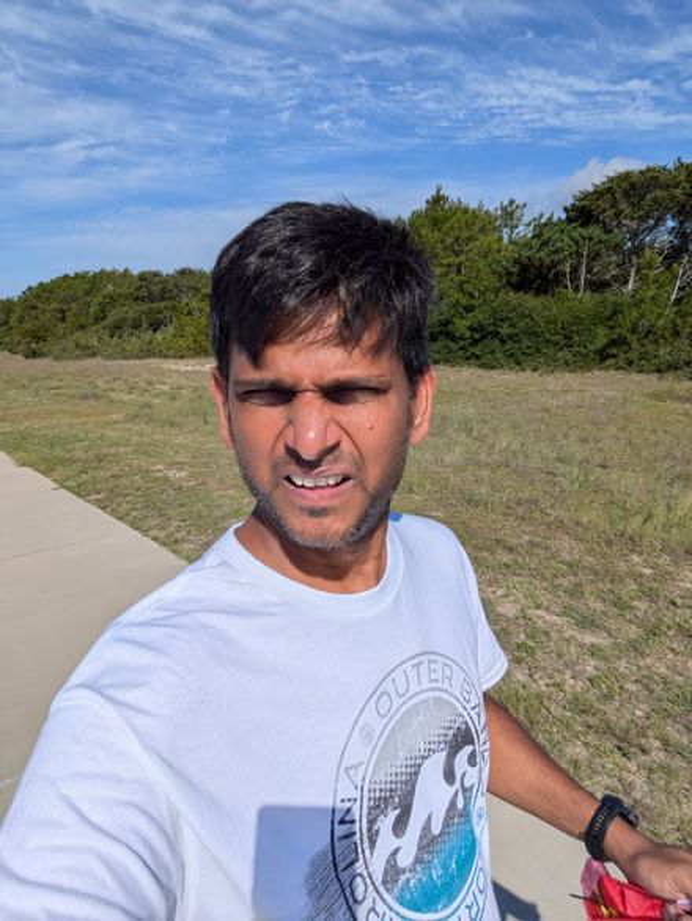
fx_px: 639
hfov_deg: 56.9
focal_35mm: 24
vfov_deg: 71.6
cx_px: 346
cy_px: 460
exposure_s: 1/4525
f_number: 2
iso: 42
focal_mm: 2.5
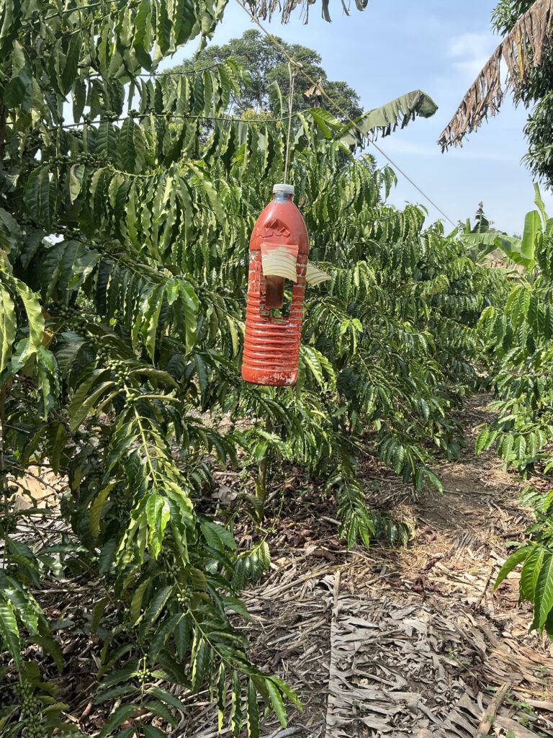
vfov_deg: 63.4
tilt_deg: -7.8
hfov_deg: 49.7
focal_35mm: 28
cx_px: 276
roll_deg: -3.9
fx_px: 596
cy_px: 369
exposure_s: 1/442
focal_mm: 3
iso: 25
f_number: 1.8
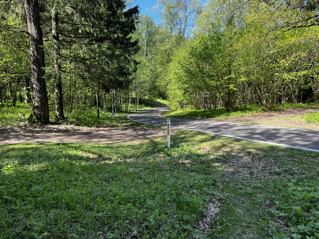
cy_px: 120
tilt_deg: -10.1
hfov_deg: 67.3
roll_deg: -0.3
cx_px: 160
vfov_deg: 53.1
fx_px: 240
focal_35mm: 26
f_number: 1.5
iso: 50
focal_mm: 5.7
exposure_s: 1/687
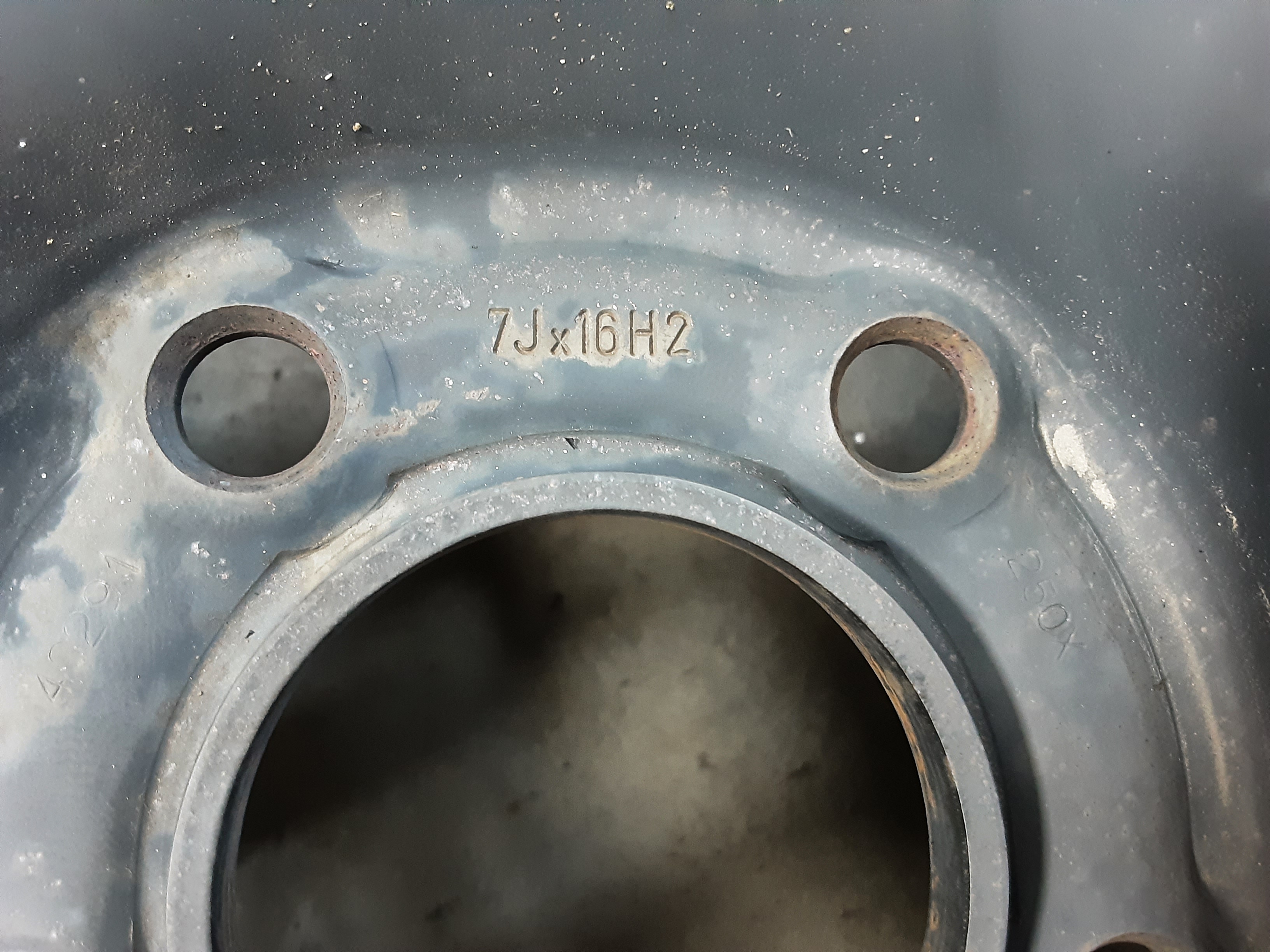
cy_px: 476
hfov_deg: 65.3
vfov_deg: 51.4
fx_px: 991
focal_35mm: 27
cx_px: 635
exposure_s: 1/25
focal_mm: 2.91
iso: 250
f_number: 1.9
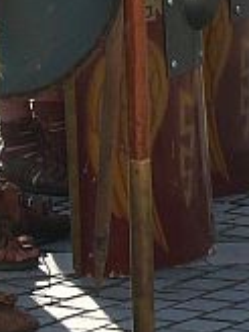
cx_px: 172
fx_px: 3587
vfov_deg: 5.2
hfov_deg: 4.0
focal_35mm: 374
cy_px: -249
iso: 100
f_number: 5.6
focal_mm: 13.4
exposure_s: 1/200
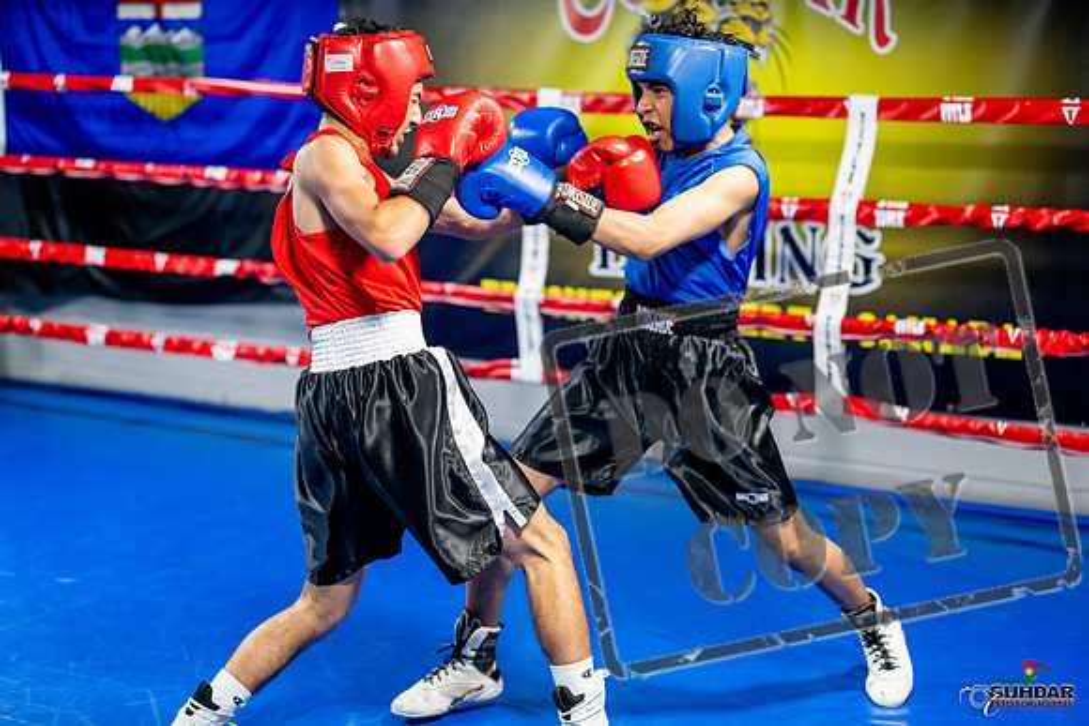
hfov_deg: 31.4
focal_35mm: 64
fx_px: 1936
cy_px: 363
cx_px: 544
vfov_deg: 21.3
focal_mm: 64
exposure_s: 1/800
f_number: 2
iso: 4000
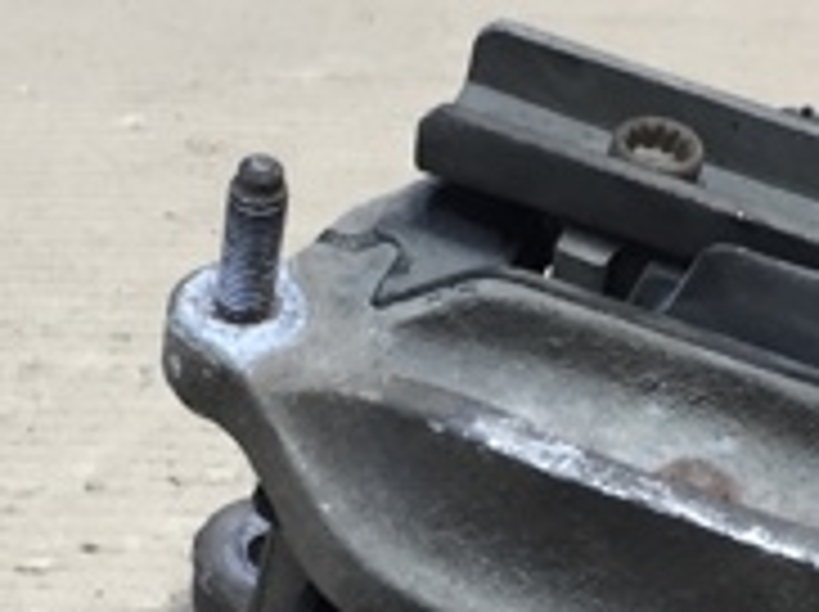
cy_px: 428
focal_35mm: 102
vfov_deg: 14.4
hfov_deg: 19.3
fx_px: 2410
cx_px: 459
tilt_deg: -31.4
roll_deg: -0.7
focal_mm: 4.15
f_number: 2.2
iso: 80
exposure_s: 1/33
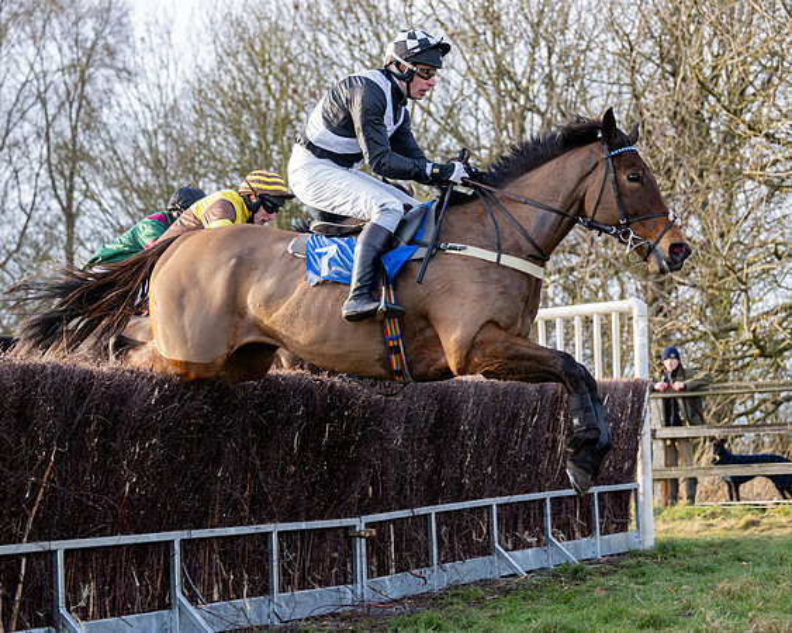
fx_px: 2028
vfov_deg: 17.7
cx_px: 358
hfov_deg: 22.1
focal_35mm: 87
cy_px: 339
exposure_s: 1/1600
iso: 800
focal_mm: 70
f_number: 2.8
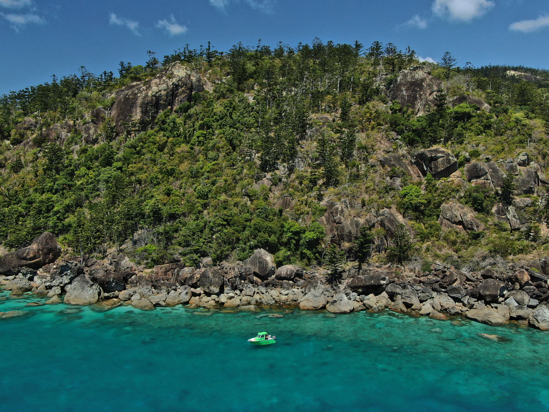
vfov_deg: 41.8
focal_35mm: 34
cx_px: 274
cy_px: 206
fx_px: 539
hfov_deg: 54.0
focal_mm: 5.82
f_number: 3.2
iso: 100
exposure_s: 1/320
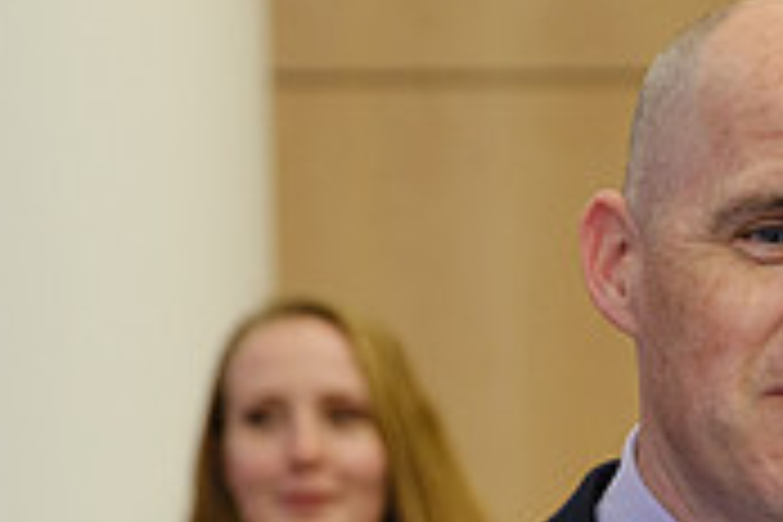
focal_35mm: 277
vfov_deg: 4.9
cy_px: 817
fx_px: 6024
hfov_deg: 7.4
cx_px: 702
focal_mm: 55
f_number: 2.8
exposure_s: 1/250
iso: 1600
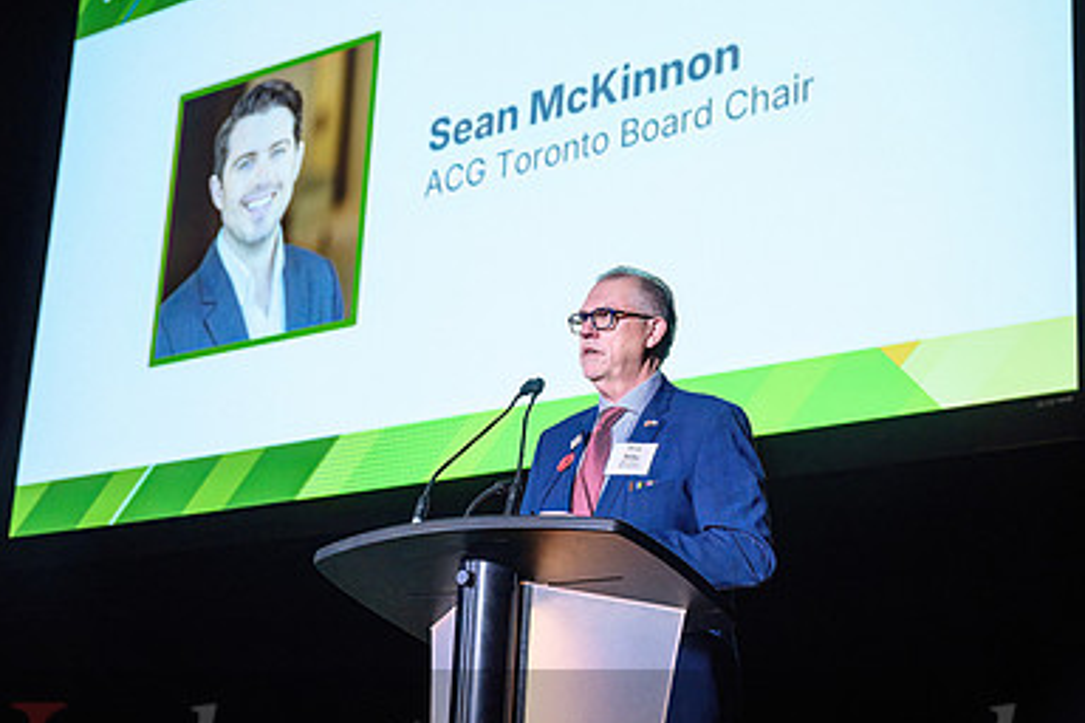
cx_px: 571
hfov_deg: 31.0
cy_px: 377
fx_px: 1959
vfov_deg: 20.9
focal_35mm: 65
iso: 1250
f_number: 3.5
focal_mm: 43
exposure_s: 1/125
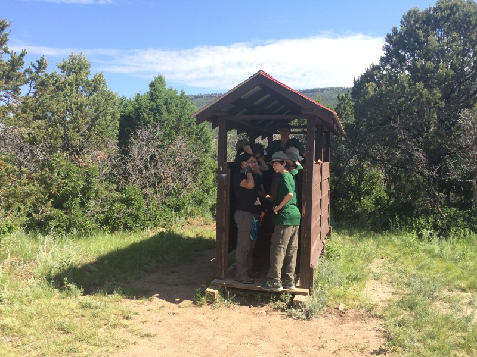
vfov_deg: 48.2
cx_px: 238
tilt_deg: -4.5
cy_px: 178
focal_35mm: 29
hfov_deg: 61.7
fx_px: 400
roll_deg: +1.3
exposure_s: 1/838
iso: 32
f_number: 2.2
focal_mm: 4.15
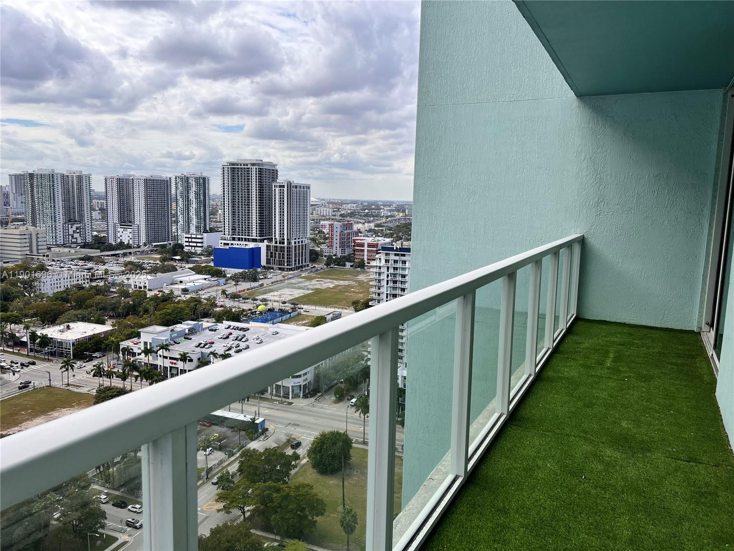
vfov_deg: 53.1
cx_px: 367
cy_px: 276
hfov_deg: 67.3
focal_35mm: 26
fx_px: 551
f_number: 1.5
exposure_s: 1/3831
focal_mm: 5.7
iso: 50
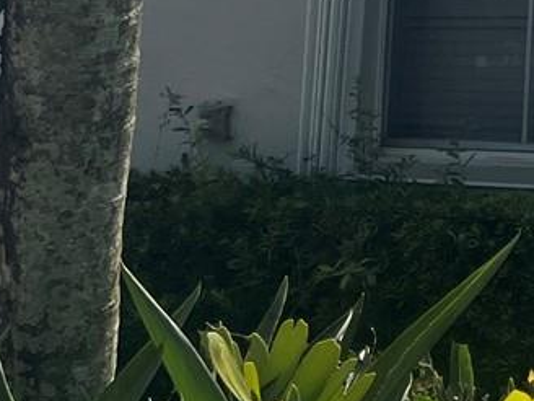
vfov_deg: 11.1
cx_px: 964
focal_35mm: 127
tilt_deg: +8.7
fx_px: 1959
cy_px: -259
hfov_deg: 13.8
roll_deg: -0.3
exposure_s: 1/11364
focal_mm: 5.7
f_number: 1.5
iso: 50
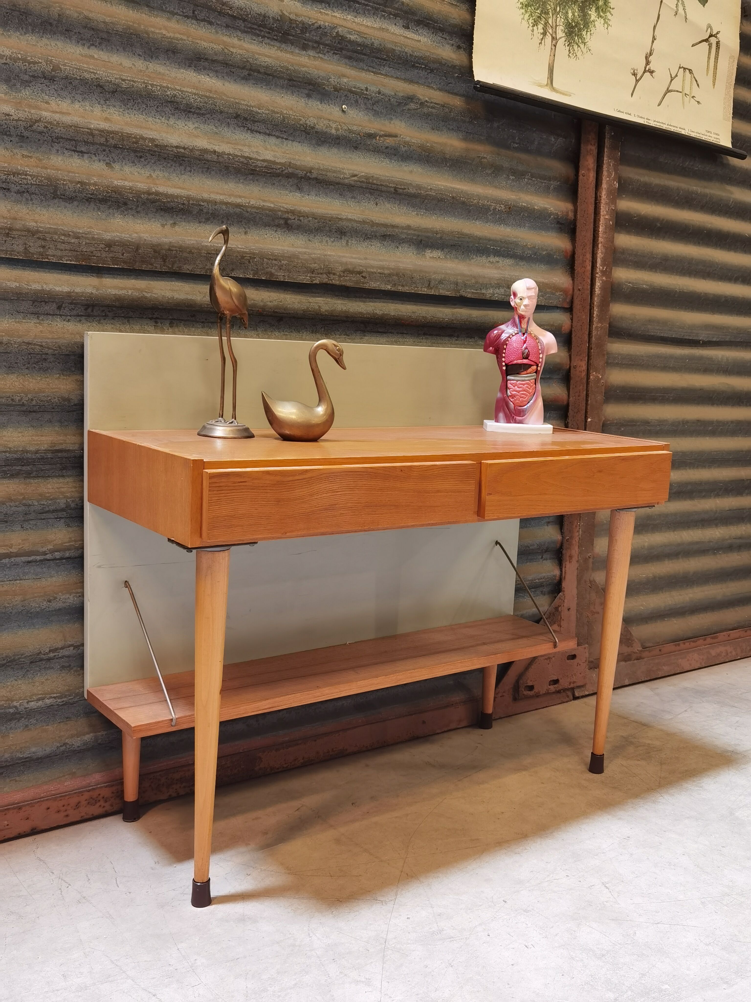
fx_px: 955
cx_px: 376
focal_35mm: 33
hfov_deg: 42.9
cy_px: 501
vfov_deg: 55.4
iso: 320
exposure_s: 1/33.3
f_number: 1.9
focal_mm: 6.71
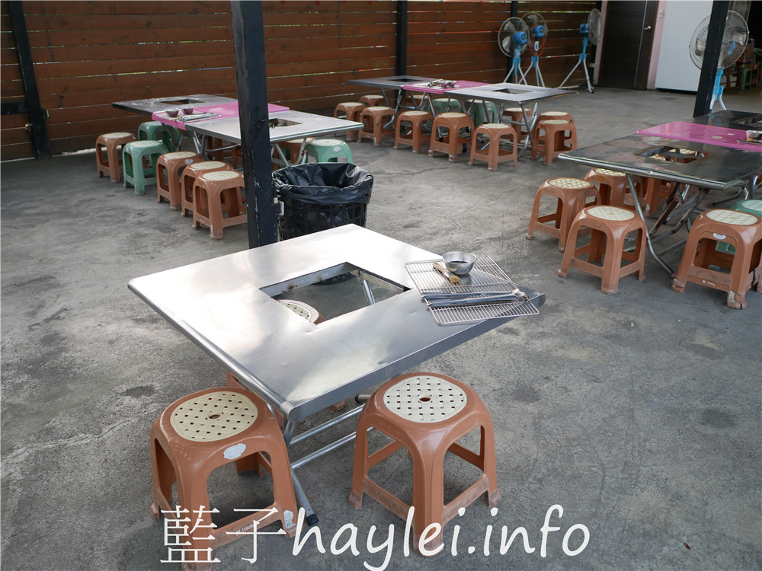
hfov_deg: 60.0
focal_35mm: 30
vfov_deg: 46.8
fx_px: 660
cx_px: 381
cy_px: 286
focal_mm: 15
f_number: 2
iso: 200
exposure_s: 1/125
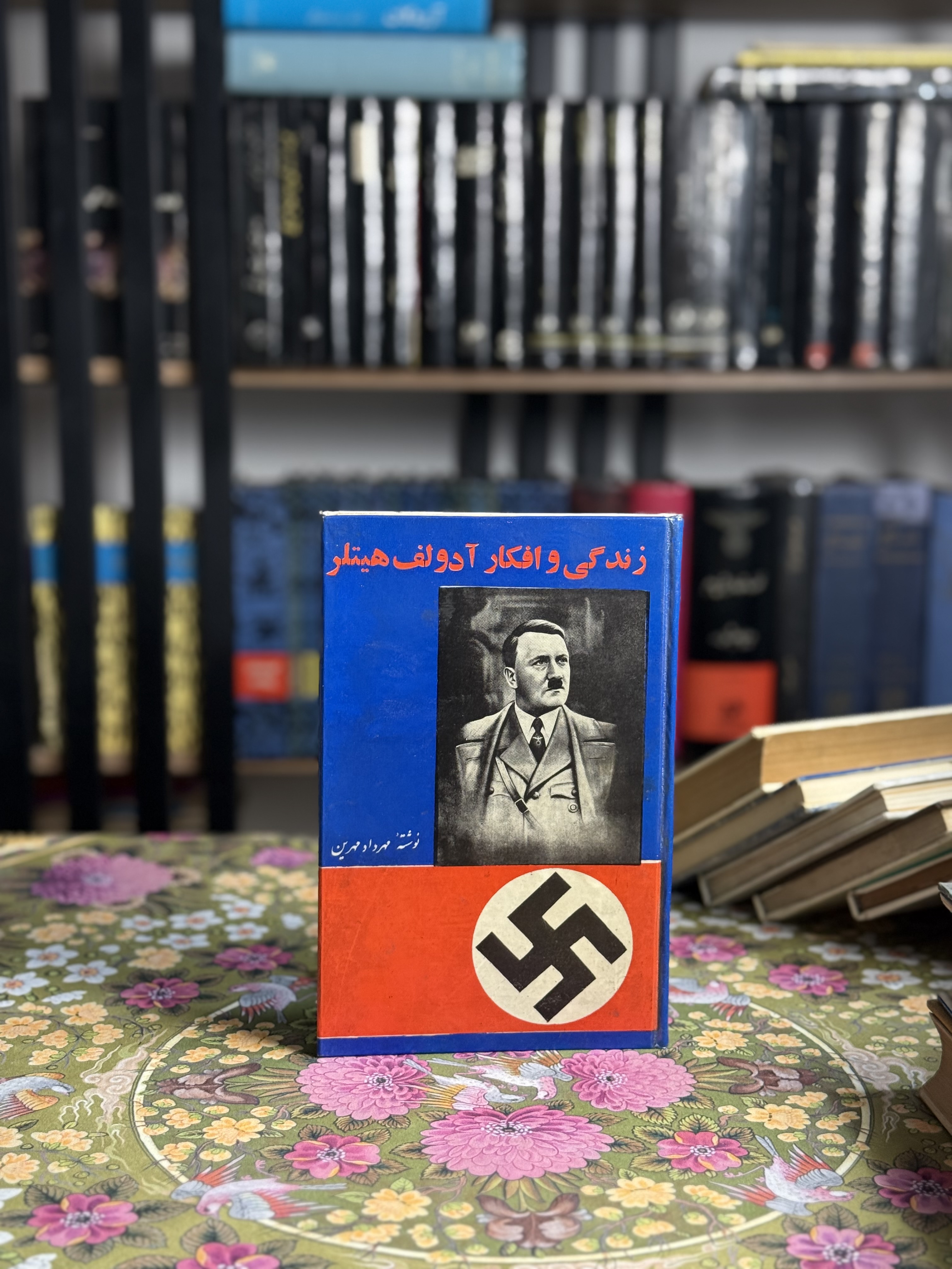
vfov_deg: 39.7
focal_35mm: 48
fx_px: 1760
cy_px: 634
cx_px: 476
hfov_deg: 30.3
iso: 125
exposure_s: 1/100
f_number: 1.78
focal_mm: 6.76
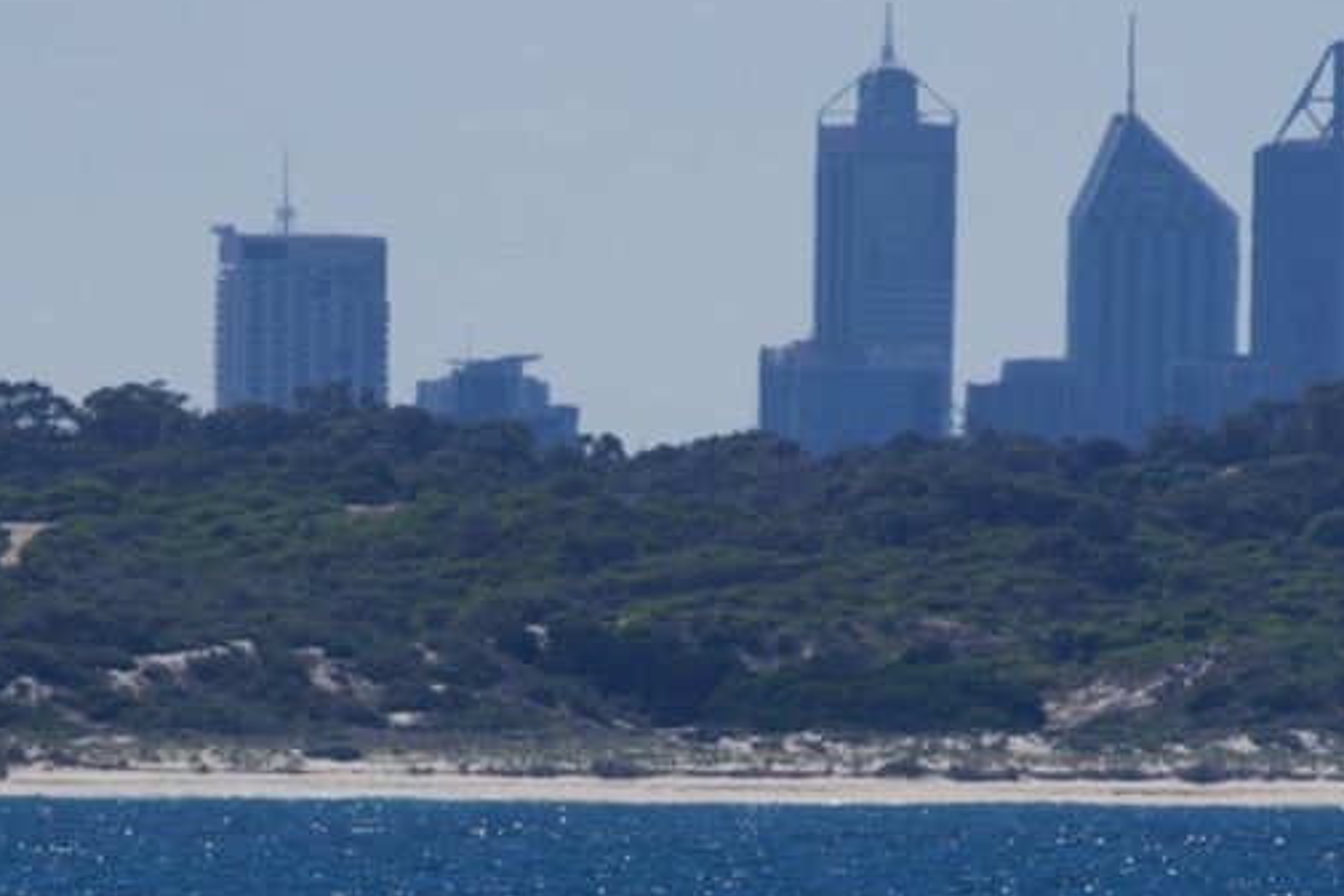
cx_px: 672
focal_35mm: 783
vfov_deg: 1.8
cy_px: 649
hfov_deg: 2.6
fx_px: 29230
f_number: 8
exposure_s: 1/3200
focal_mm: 493
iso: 640
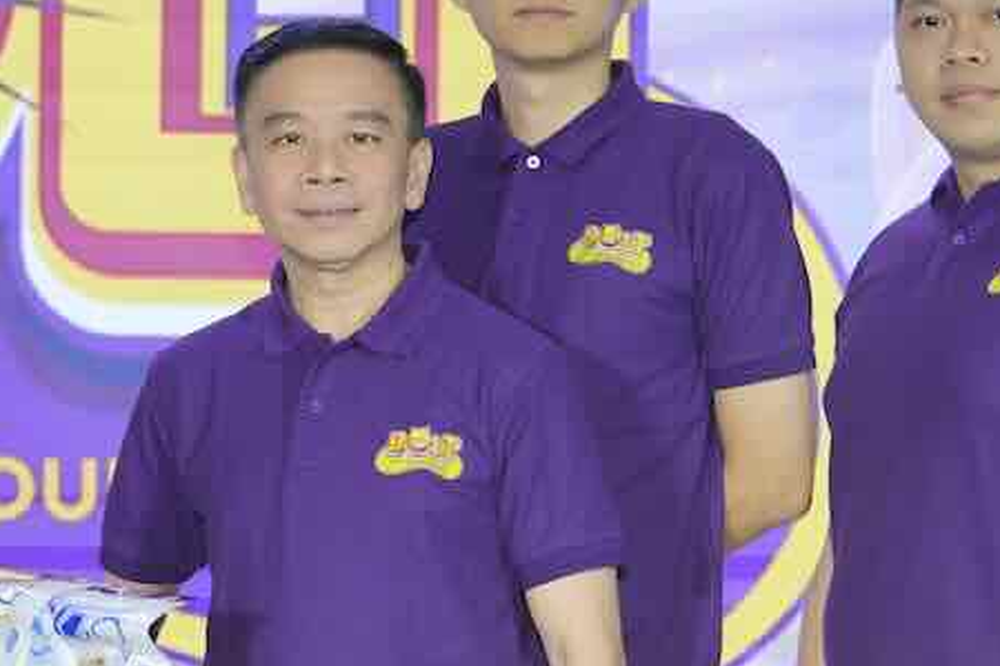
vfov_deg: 8.6
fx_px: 4444
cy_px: 422
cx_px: 51
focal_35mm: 160
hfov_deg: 12.7
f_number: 2.8
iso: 500
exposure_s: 1/200
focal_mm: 60
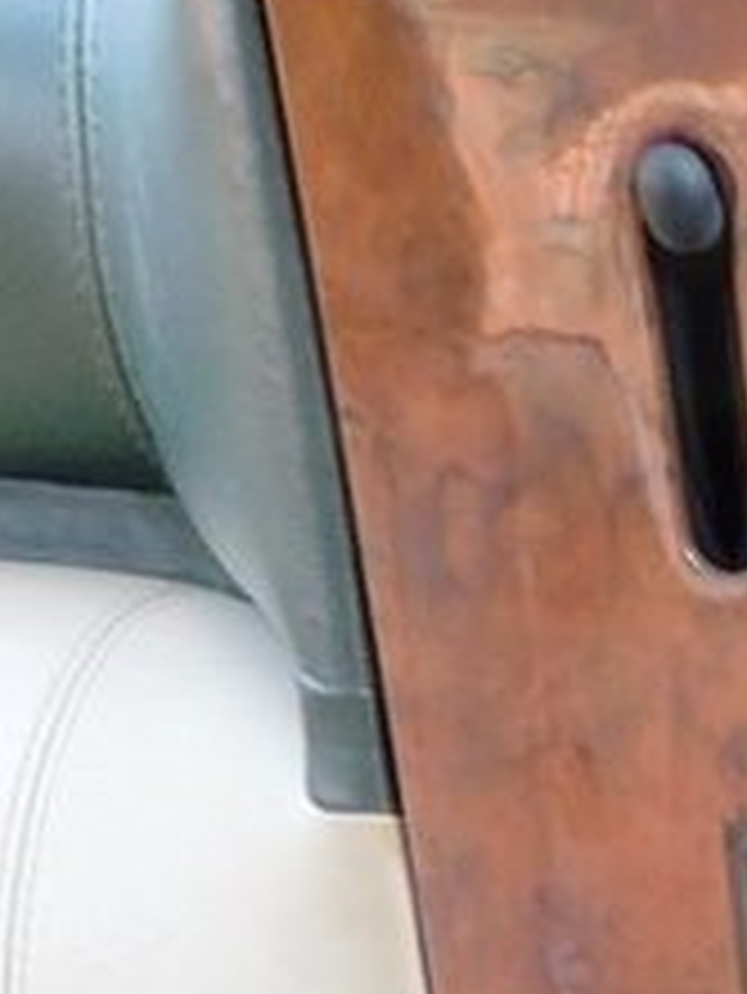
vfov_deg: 14.8
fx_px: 2989
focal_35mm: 104
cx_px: 1616
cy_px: 2109
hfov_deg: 12.2
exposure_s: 1/30
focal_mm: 4
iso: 220
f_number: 3
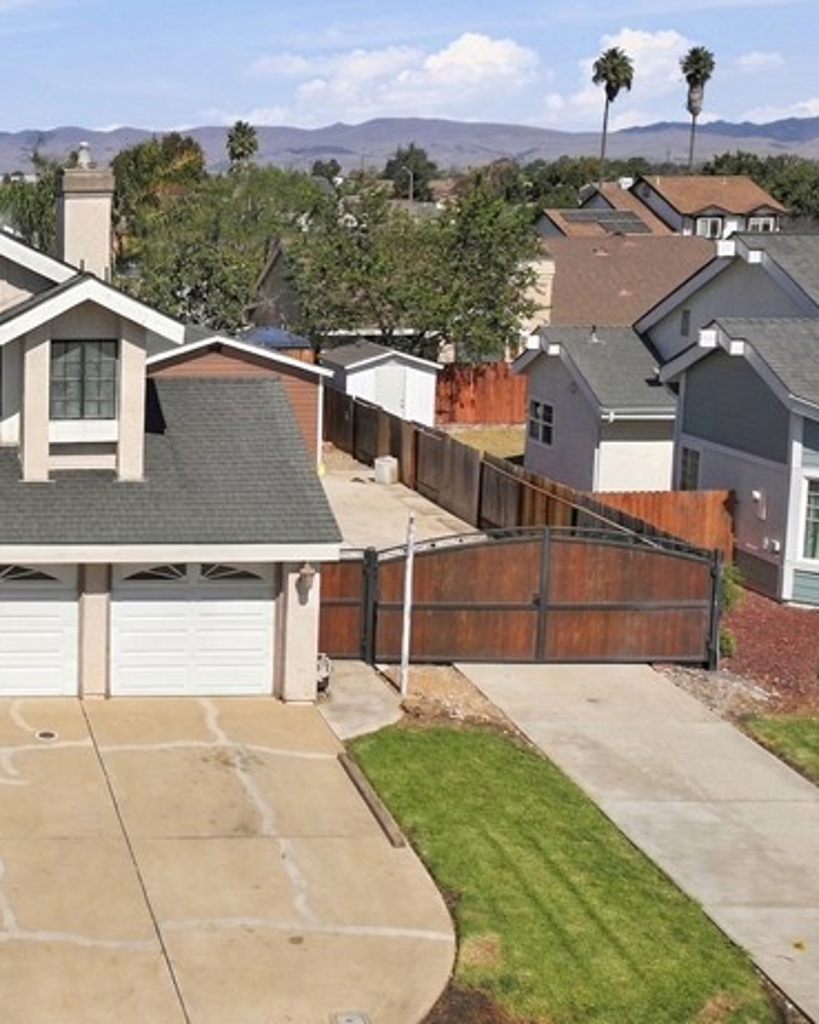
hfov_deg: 26.3
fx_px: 1575
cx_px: -135
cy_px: 419
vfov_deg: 35.9
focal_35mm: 52
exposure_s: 1/2500
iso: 100
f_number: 2.8
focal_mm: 12.3
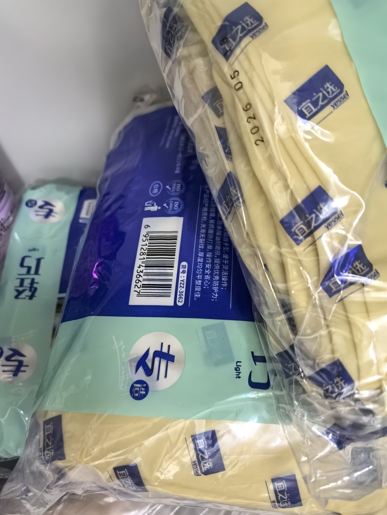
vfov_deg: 65.3
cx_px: 194
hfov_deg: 51.4
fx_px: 402
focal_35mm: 27
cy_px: 258
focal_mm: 5.75
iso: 4000
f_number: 2
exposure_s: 1/500
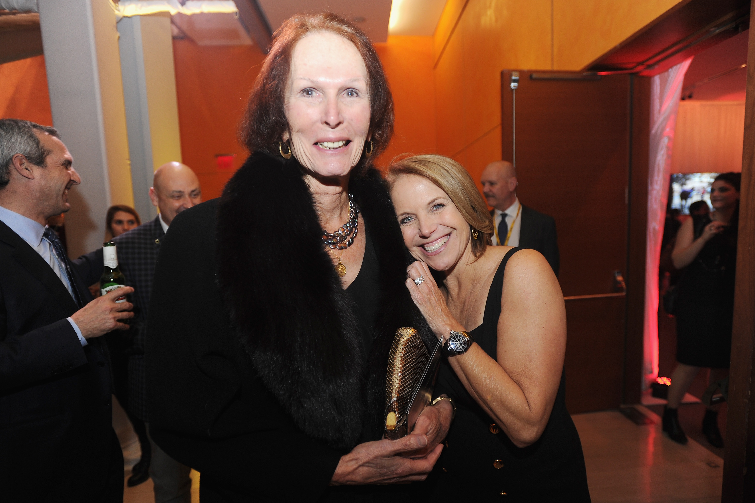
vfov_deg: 61.9
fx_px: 419
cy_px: 252
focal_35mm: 20
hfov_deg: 84.0
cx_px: 378
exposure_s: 1/125
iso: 800
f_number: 3.2
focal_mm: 20
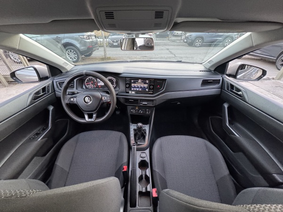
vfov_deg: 85.7
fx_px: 114
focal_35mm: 14
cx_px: 142
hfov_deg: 102.1
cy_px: 106
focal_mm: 2.22
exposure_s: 1/50
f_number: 2.2
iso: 500
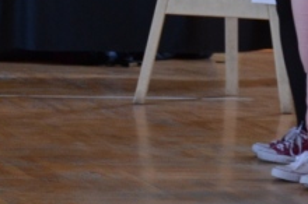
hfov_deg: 8.5
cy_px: -173
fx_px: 2025
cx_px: -132
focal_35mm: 237
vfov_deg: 5.7
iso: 800
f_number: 4.2
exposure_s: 1/50
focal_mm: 34
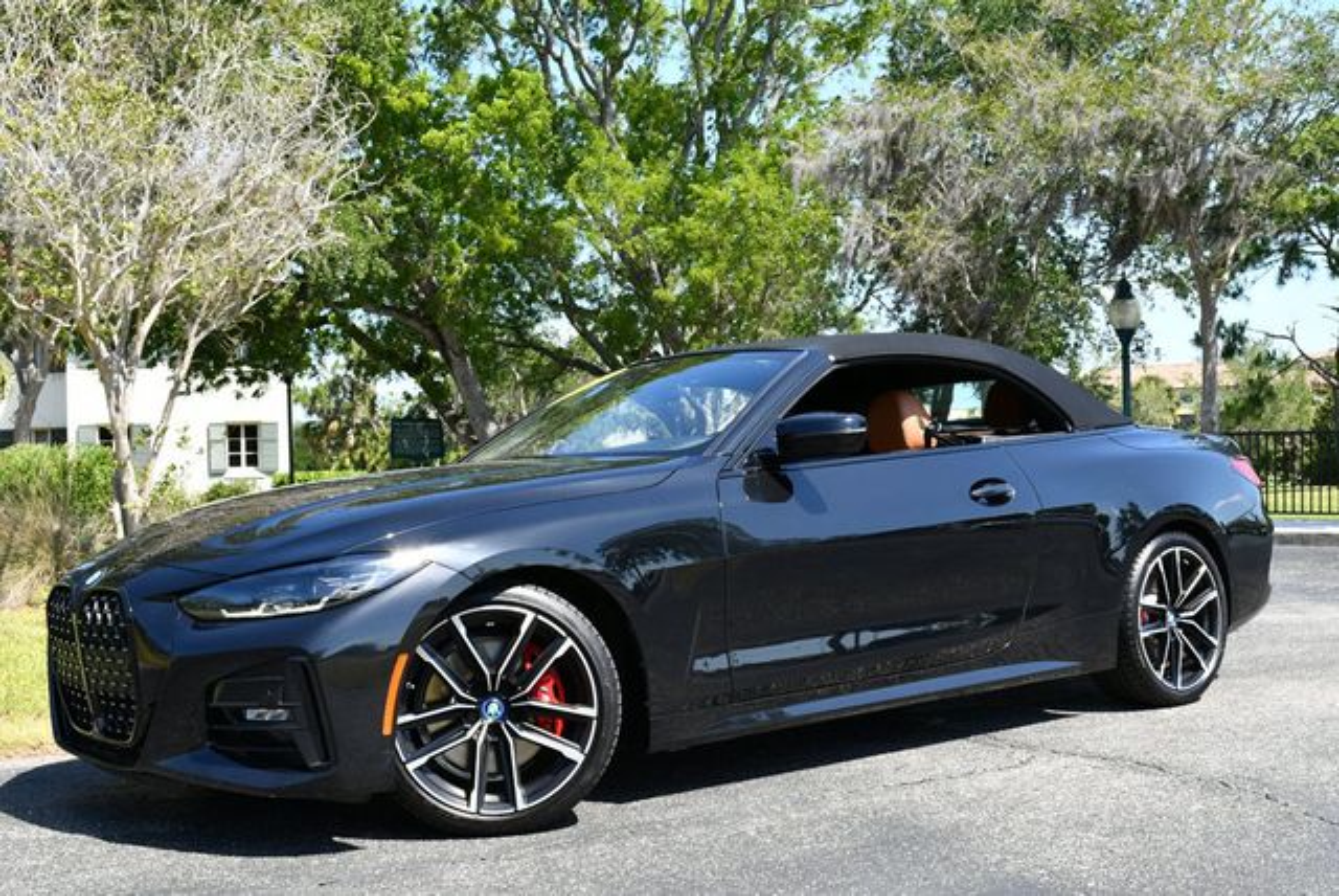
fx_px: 1638
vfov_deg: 30.6
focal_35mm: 44
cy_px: 448
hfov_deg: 44.5
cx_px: 670
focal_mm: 22
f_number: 7.1
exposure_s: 1/250
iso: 200
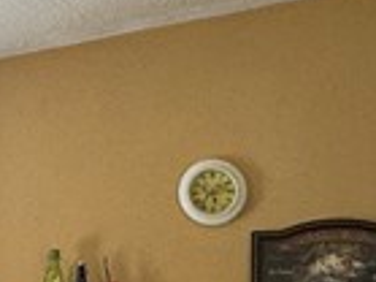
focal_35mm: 103
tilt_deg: -1.4
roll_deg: -0.1
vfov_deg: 14.2
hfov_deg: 18.0
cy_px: 263
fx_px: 1118
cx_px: -92
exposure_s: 1/99
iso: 125
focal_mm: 2.22
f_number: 2.2
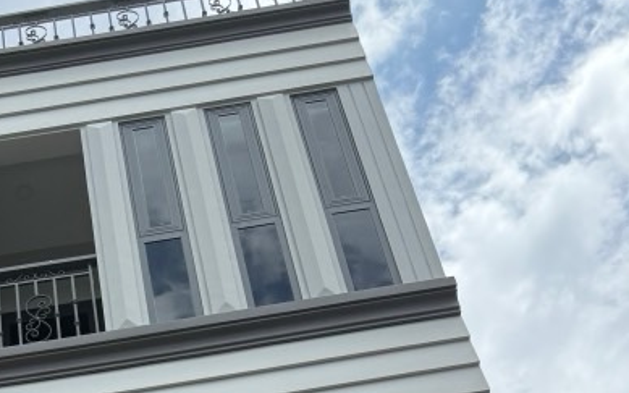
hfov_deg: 29.9
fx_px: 1148
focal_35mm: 67
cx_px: 118
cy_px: 731
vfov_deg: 16.1
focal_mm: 6.76
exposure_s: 1/6711
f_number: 1.78
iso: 100
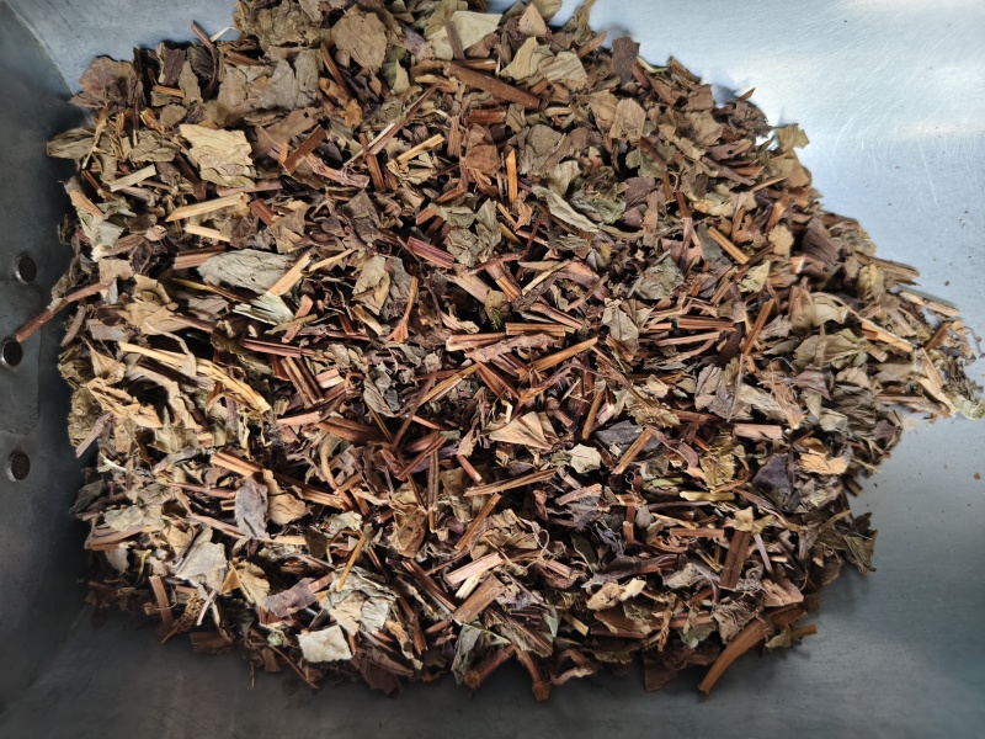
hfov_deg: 73.9
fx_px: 654
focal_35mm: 23
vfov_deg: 58.9
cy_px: 370
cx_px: 492
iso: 203
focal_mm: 5.56
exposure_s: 1/100
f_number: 1.88
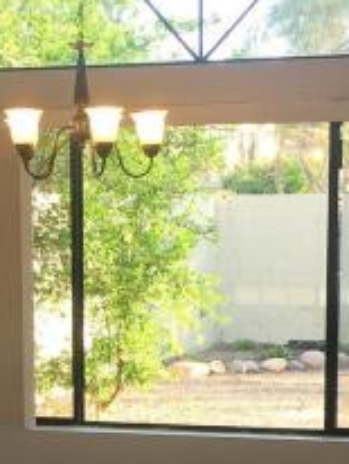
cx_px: 97
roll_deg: +0.2
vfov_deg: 17.7
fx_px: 1449
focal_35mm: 108
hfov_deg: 13.7
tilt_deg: -9.8
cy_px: 482
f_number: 2.2
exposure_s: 1/120
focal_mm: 4.15
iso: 50
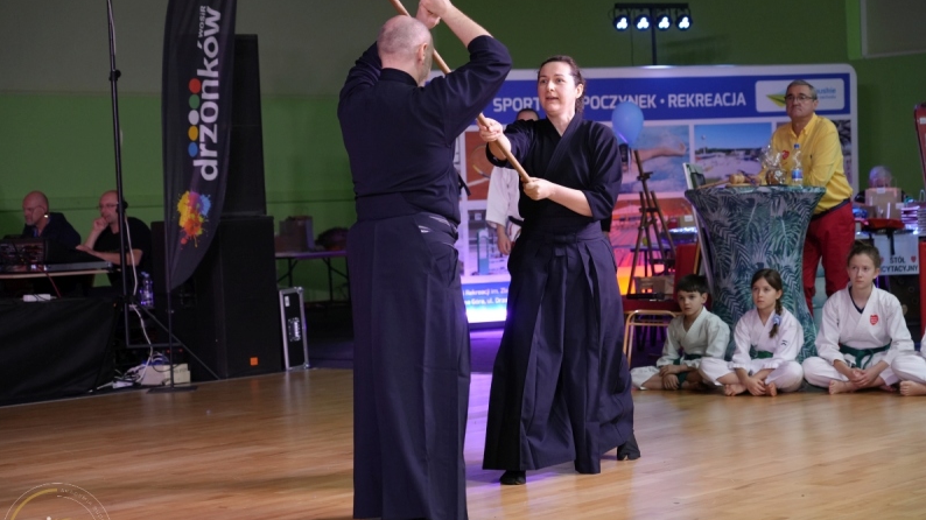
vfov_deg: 15.9
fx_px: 1865
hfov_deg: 27.9
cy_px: 286
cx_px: 465
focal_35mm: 76
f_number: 4
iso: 2500
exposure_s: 1/160
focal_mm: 72
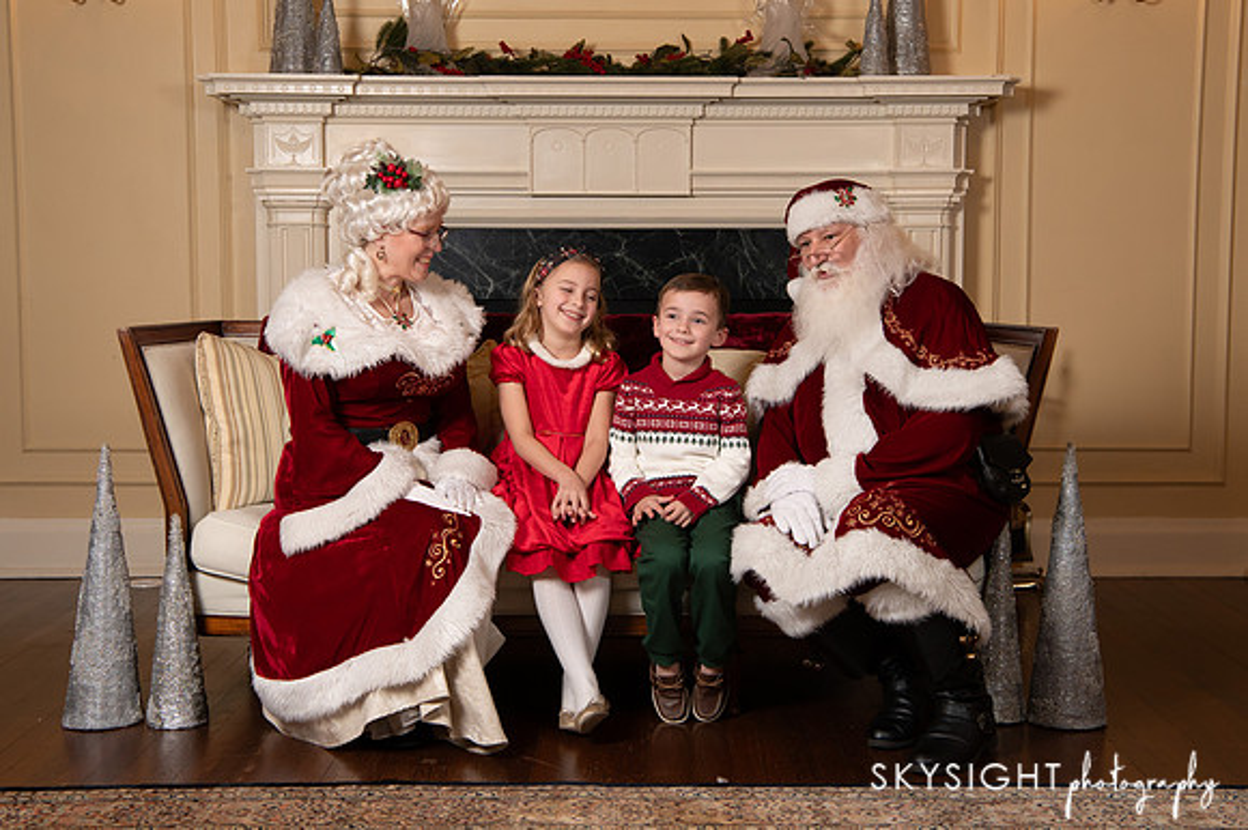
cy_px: 415
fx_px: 1881
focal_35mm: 54
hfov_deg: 36.7
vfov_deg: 24.9
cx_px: 618
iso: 1600
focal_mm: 48
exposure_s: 1/160
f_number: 8
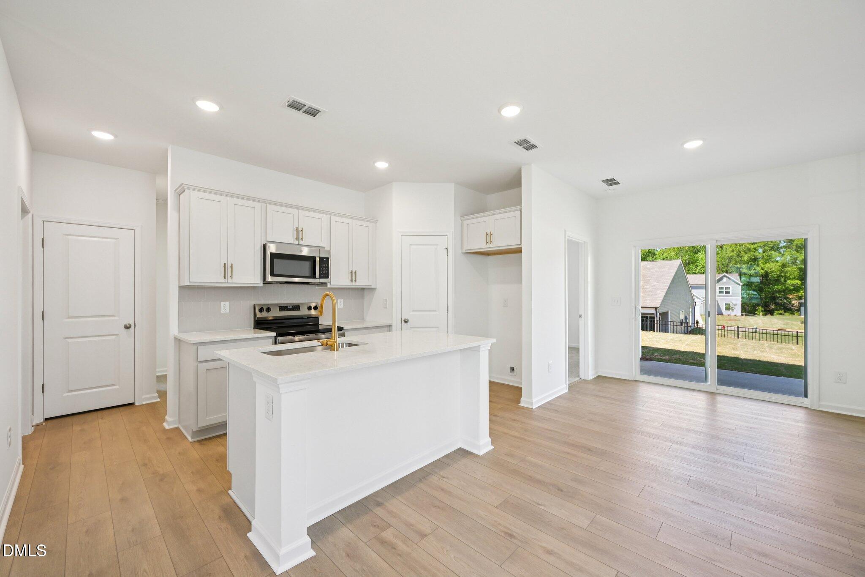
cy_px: 288
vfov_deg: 81.2
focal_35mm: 14
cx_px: 432
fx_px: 336
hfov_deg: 104.3
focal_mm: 14
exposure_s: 1/20
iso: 100
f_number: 8
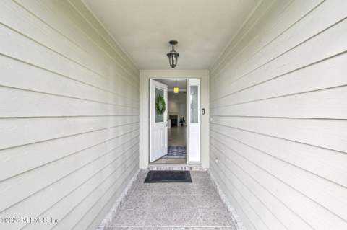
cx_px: 174
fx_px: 144
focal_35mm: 15
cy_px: 115
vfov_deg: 77.2
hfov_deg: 100.4
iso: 400
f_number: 8
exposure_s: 1/60
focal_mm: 10
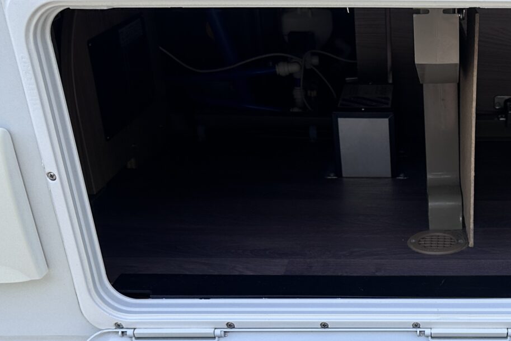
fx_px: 795
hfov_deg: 33.7
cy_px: 349
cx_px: 461
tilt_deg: -28.7
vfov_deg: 23.1
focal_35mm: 56
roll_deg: -2.8
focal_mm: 6.86
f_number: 1.78
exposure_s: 1/1949
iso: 80
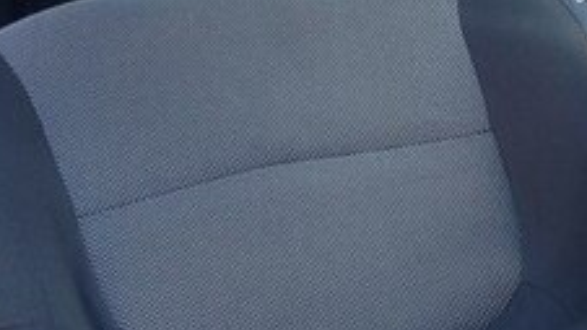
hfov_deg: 20.1
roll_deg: +1.7
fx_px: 1634
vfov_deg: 11.2
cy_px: -108
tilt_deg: -23.7
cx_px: 496
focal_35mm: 105
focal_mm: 4.12
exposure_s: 1/40
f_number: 2.4
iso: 50
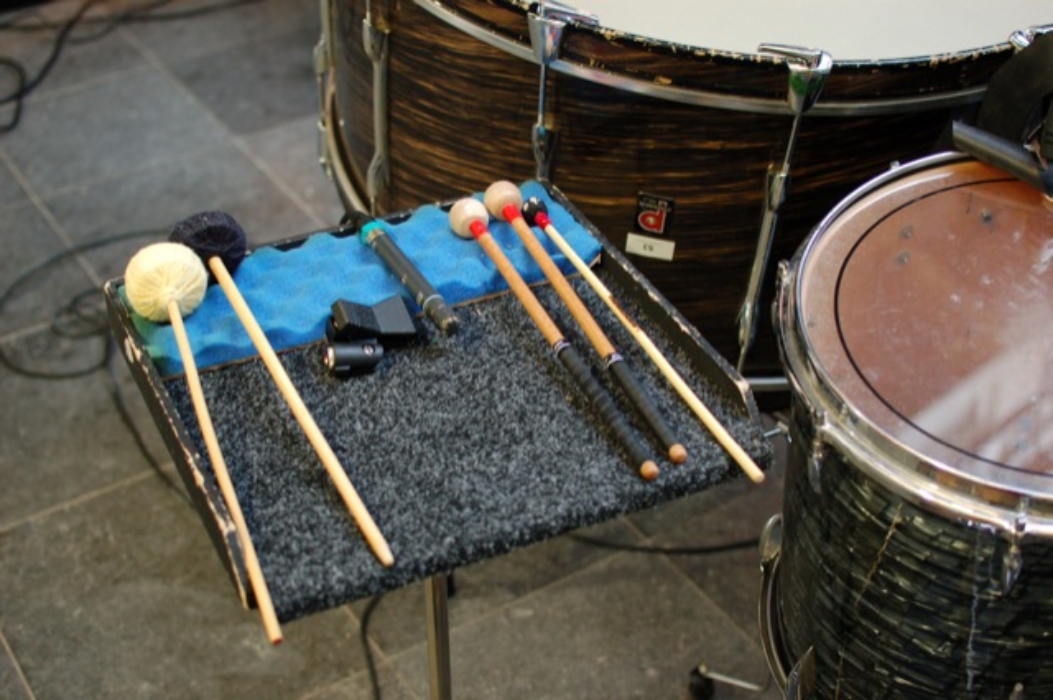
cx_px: 526
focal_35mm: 52
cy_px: 350
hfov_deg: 37.9
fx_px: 1534
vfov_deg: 25.7
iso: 800
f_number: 2.8
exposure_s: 1/30
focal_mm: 35
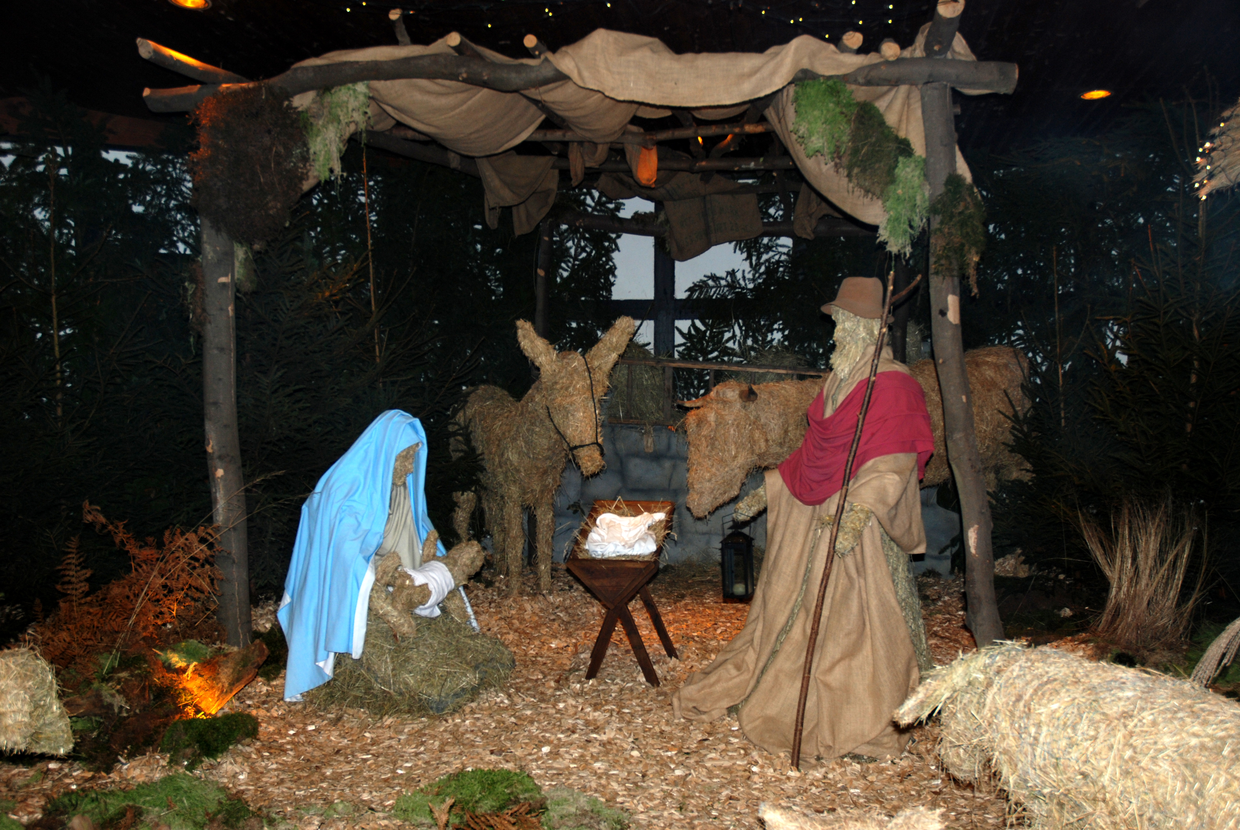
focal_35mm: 36
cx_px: 620
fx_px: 1241
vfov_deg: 37.0
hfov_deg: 53.1
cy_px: 415
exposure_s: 1/60
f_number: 3.8
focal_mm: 24
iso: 200
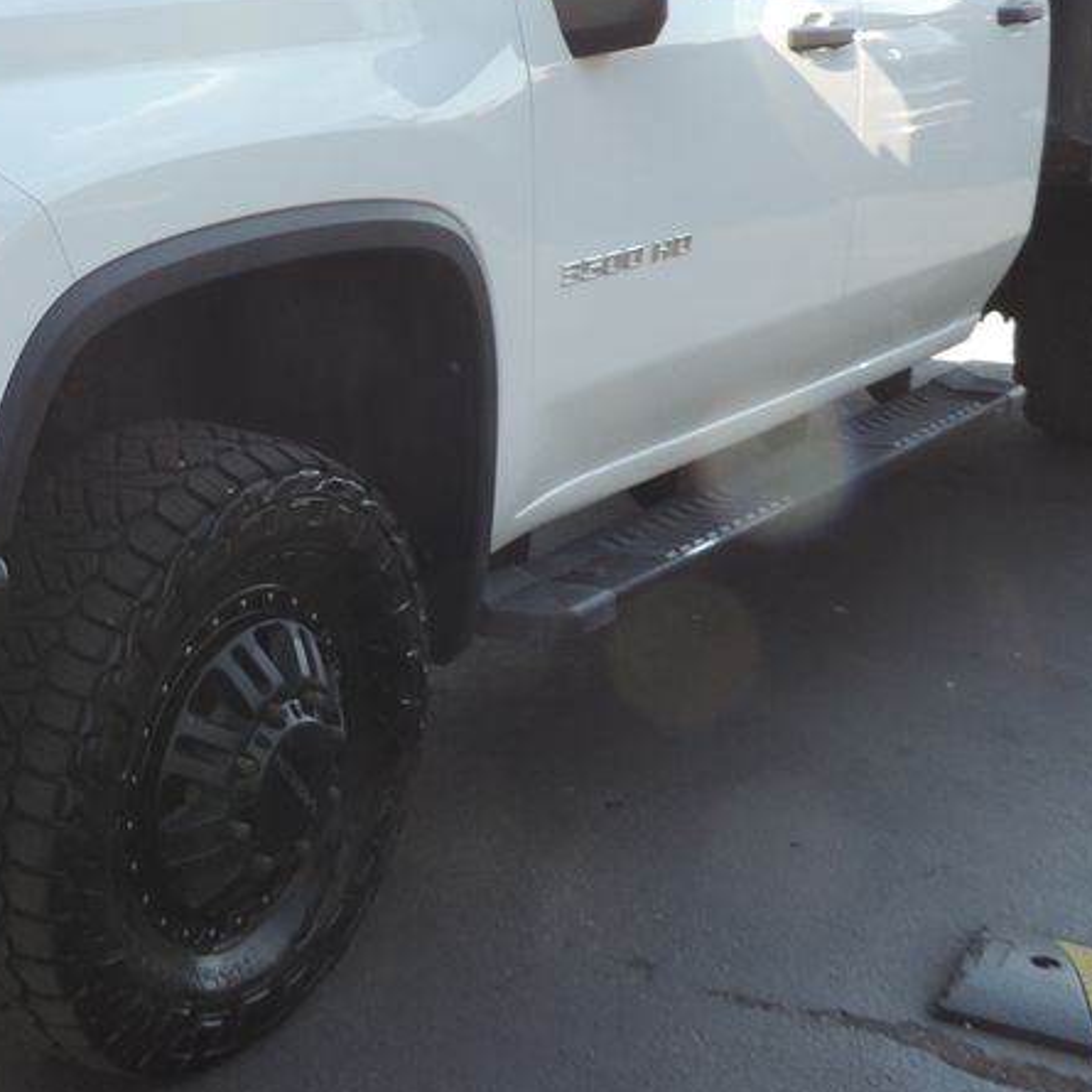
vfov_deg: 27.9
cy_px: 319
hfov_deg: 27.4
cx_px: 162
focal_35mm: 61
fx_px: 2177
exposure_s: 1/400
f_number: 3
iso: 80
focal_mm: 4.3
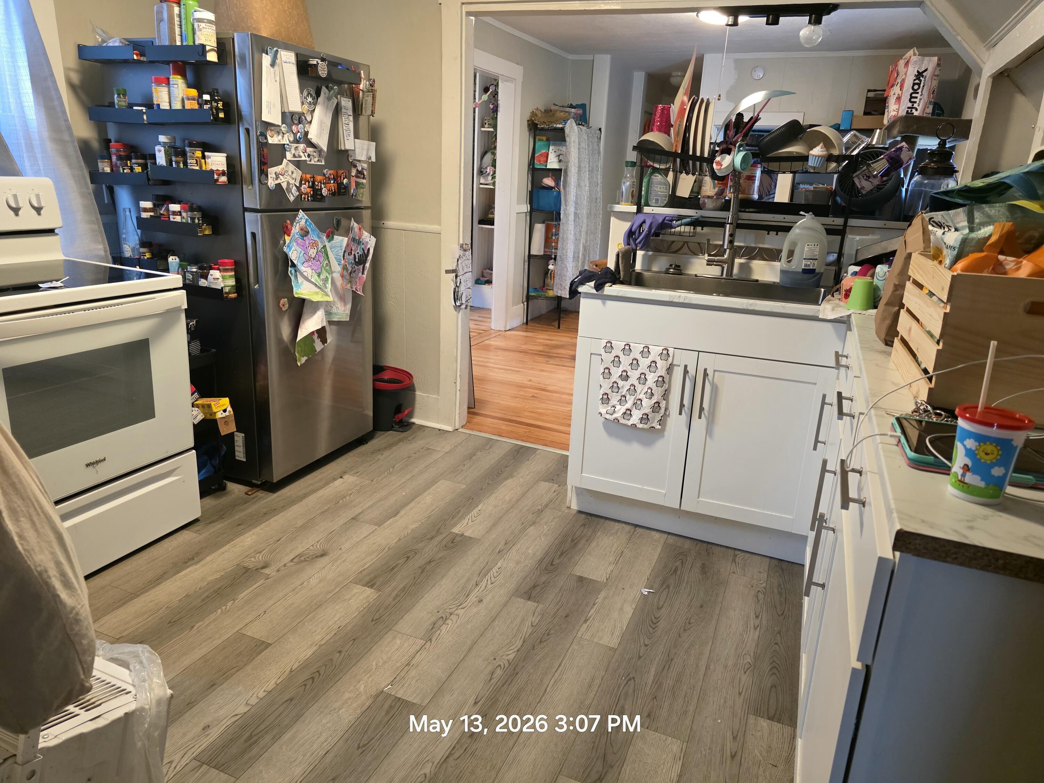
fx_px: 694
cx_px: 522
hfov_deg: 73.9
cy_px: 392
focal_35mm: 23
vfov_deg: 58.9
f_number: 1.7
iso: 800
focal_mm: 6.3
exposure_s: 1/120
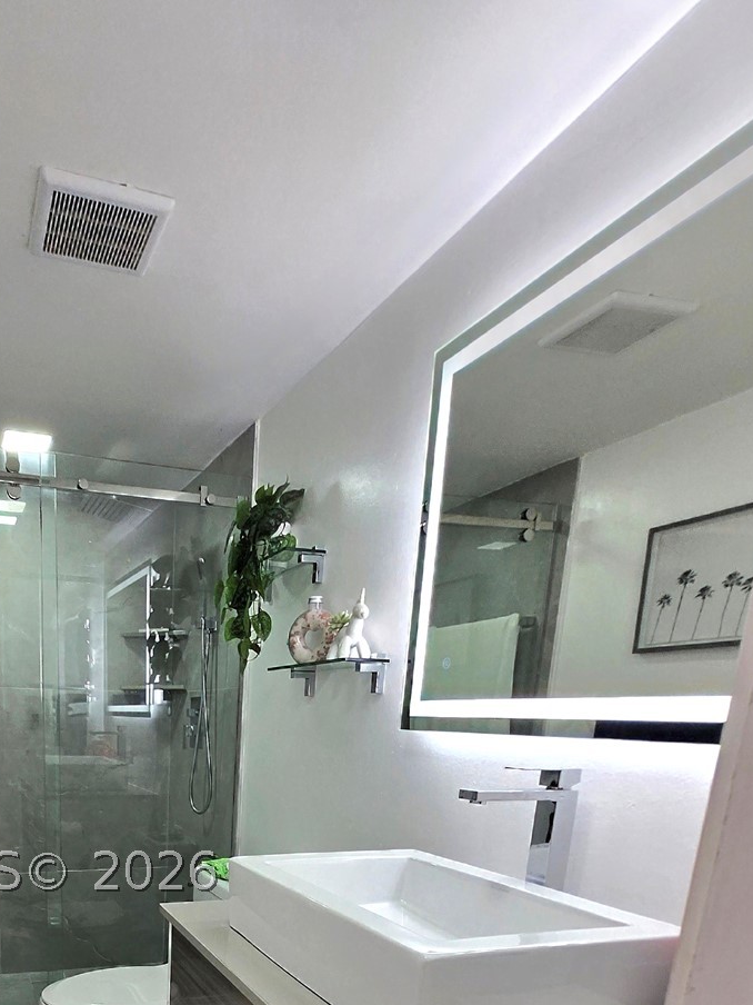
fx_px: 667
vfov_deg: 63.8
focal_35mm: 23
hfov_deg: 54.9
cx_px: 152
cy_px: 872
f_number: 2.2
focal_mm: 1.7
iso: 50
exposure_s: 1/60.2
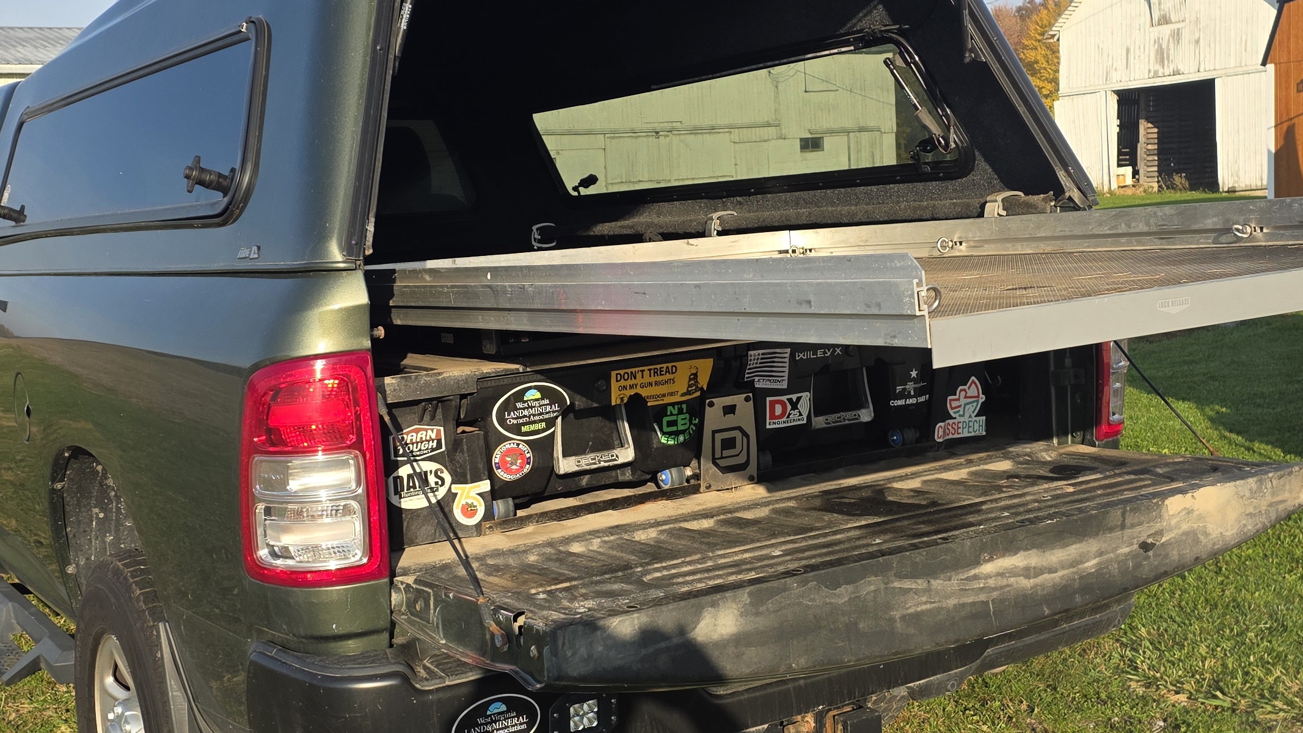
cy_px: 378
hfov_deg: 43.7
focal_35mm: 47
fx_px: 1624
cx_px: 602
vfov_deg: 25.4
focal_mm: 6.25
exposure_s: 1/3768
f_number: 1.7
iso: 80
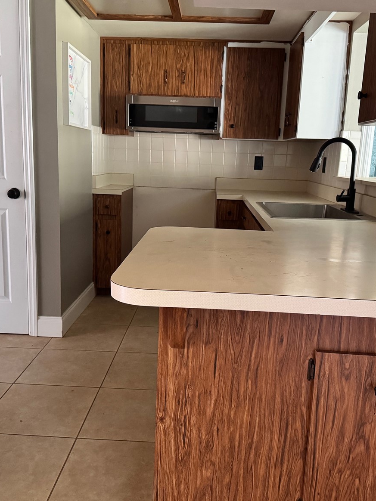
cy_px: 251
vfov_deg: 55.4
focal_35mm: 33
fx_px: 478
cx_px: 181
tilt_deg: -12.3
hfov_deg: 42.9
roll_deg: -2.2
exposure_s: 1/41
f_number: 1.78
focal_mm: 6.76
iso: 800
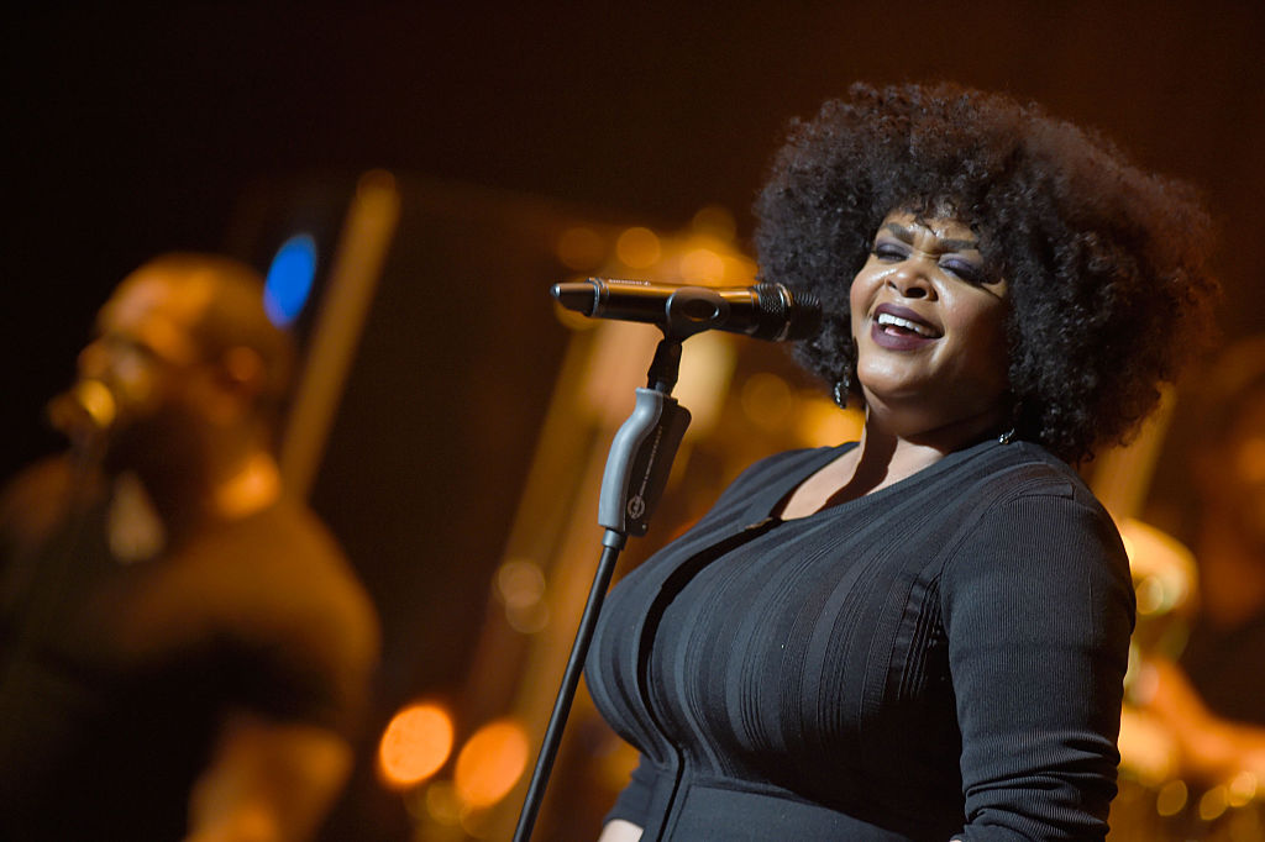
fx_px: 10538
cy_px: 421
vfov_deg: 4.6
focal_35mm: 300
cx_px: 632
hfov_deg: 6.9
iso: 2000
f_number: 2.8
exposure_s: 1/100
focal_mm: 300
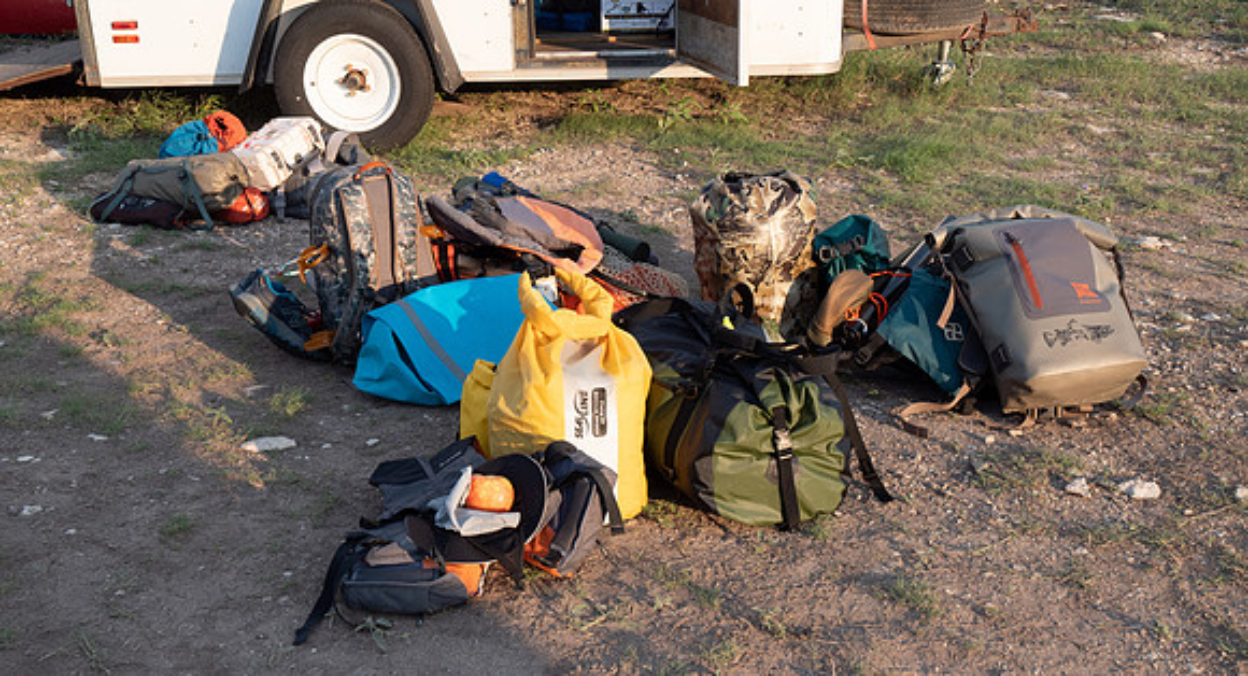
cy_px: 425
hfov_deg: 44.9
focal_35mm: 46
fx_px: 1511
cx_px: 628
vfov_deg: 25.1
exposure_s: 1/400
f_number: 5.6
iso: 200
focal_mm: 18
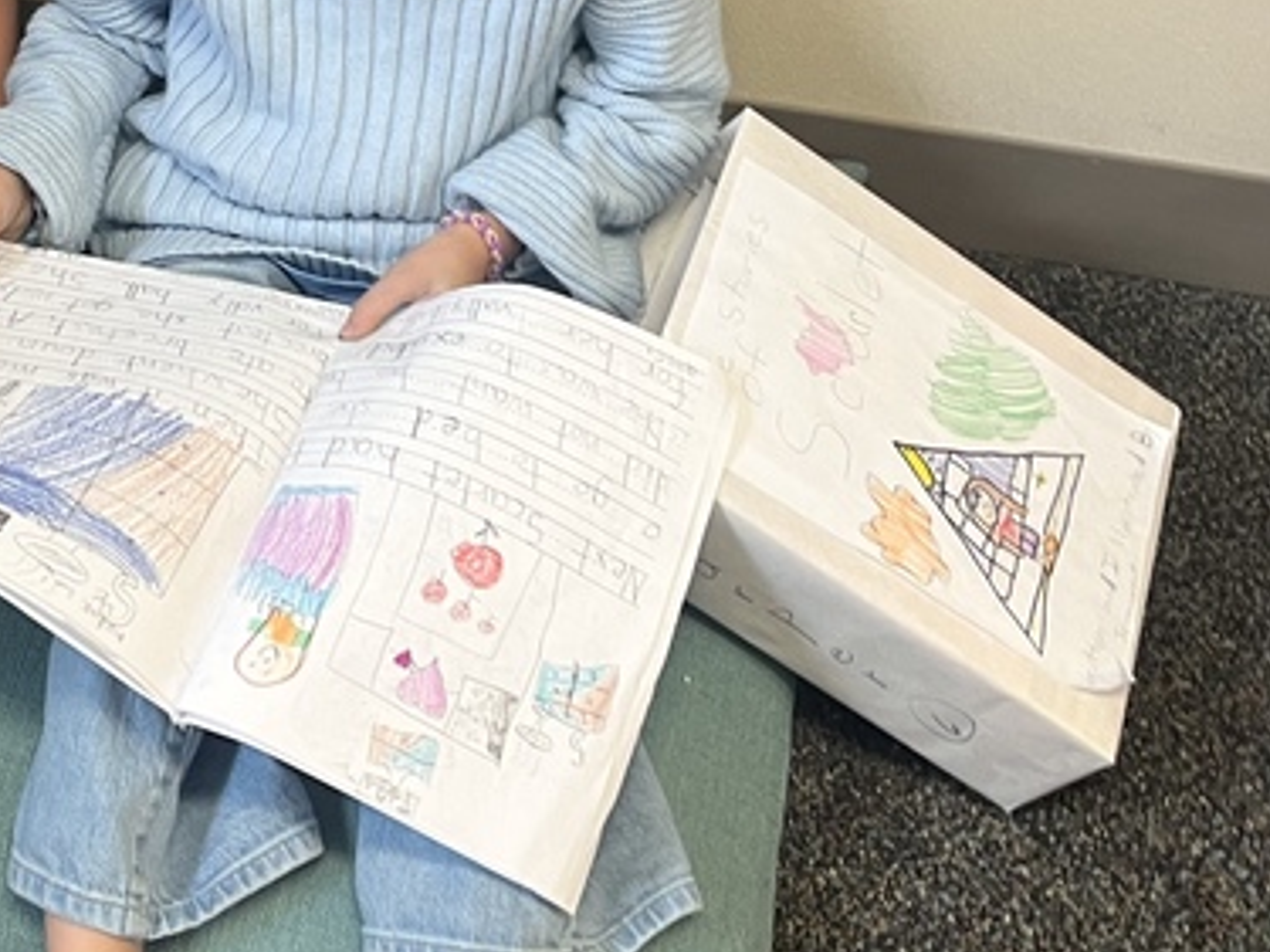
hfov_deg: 26.5
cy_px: 7
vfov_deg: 20.1
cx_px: 125
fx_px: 2604
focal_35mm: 71
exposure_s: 1/41
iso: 100
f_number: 1.6
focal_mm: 5.1
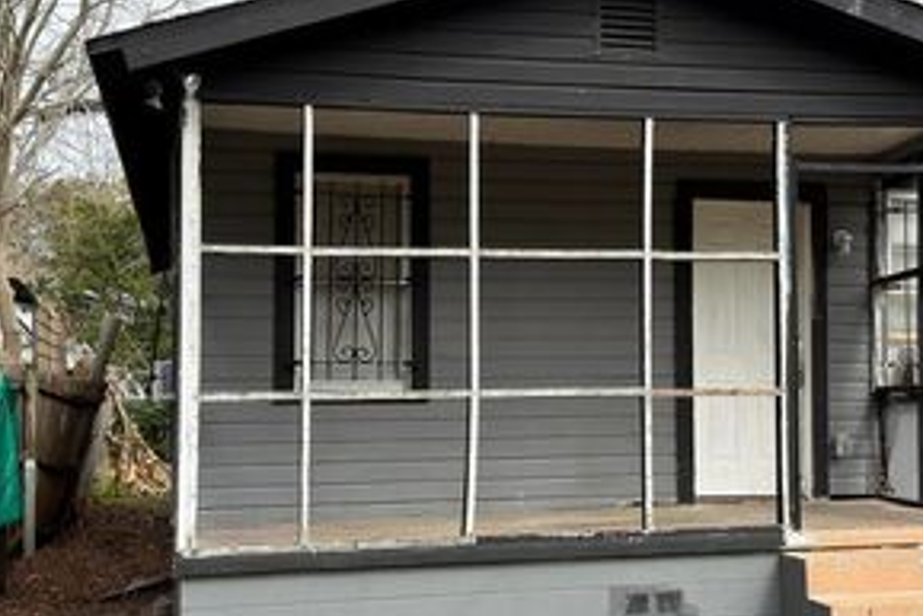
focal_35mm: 63
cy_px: 330
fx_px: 1616
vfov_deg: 21.6
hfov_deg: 31.6
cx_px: 632
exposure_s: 1/2445
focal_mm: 6.76
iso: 64
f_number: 1.78
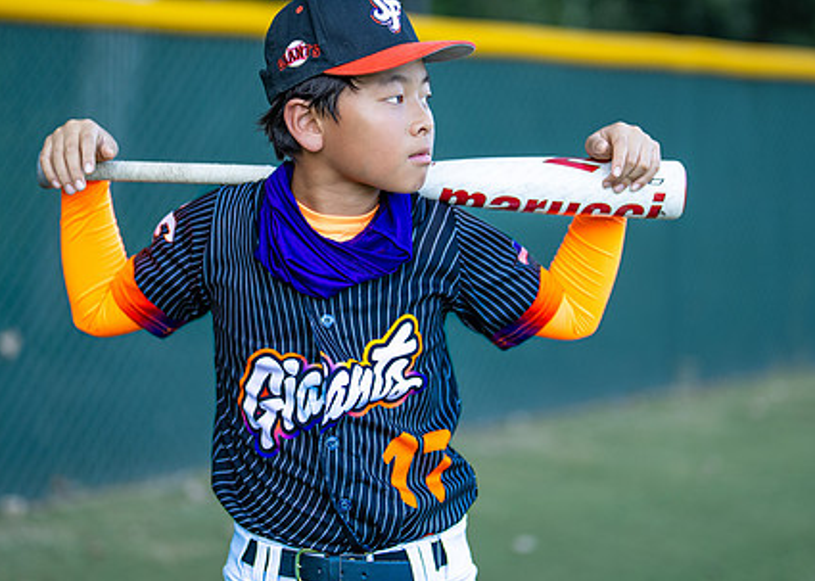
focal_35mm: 79
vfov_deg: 18.0
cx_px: 357
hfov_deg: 25.1
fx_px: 1827
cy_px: 227
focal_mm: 50
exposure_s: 1/1250
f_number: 1.2
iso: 125
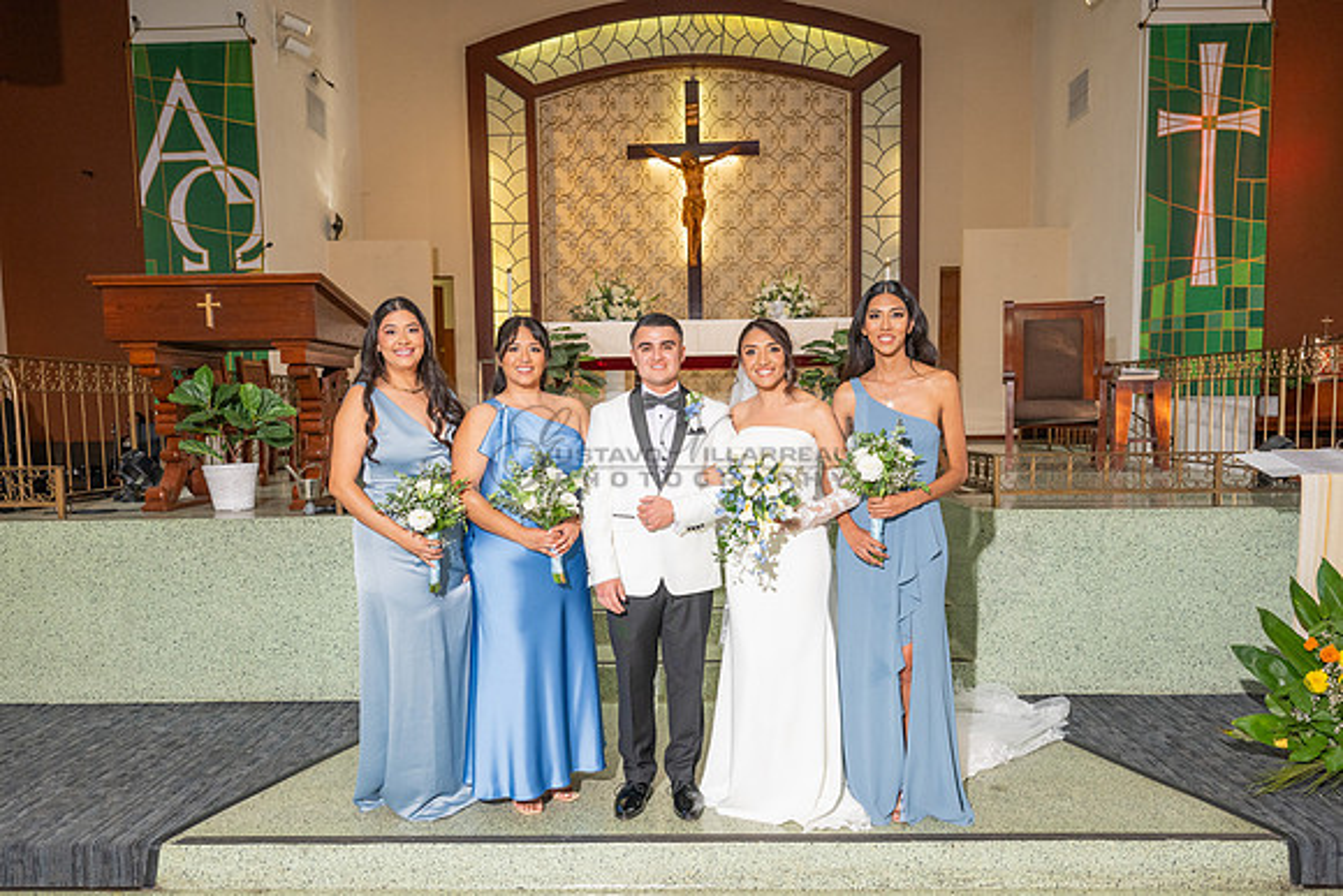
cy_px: 499
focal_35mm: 27
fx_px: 1008
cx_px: 672
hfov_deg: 67.4
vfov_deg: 47.9
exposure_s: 1/160
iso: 800
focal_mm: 24
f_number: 4.5
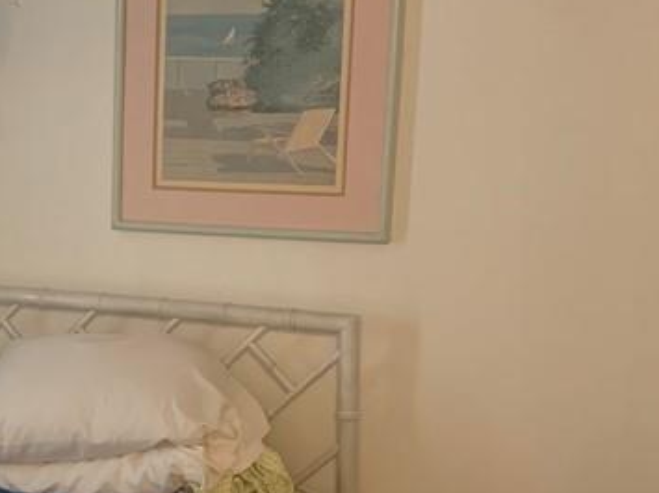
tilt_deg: -10.6
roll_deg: -0.4
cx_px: 24
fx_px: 1427
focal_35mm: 75
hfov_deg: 24.9
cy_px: 334
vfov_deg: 19.6
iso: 400
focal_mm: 4.25
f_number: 1.8
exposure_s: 1/60
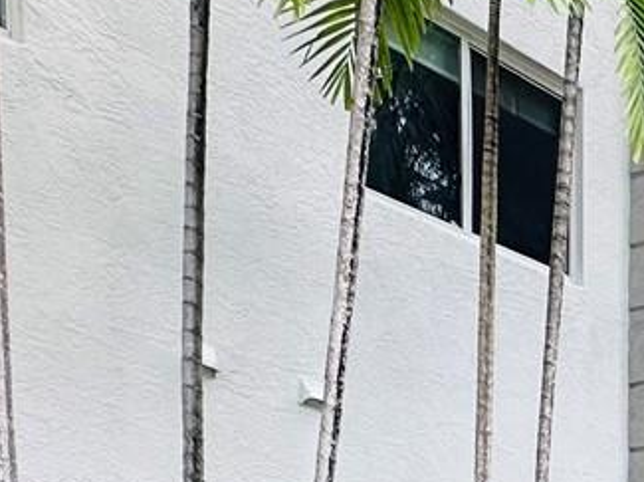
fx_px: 1282
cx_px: 1058
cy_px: 938
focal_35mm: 69
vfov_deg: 16.6
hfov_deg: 21.6
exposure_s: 1/99
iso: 50
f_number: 2.2
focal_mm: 2.22
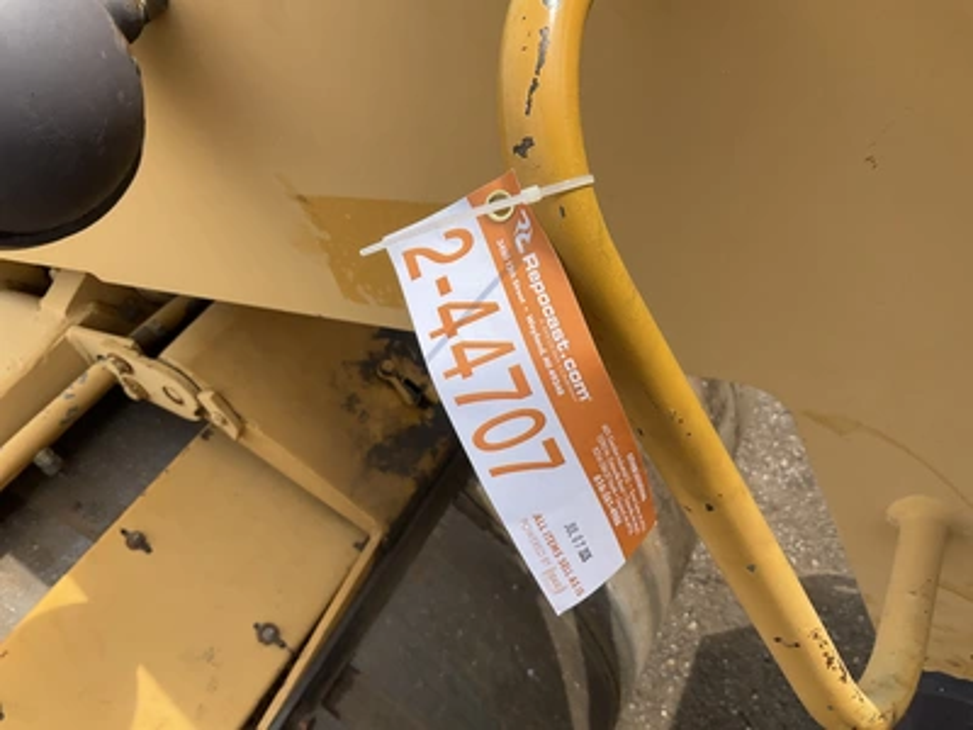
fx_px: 815
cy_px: 365
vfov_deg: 48.2
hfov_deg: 61.7
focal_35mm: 29
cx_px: 486
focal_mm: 3
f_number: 1.8
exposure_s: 1/1015
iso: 25
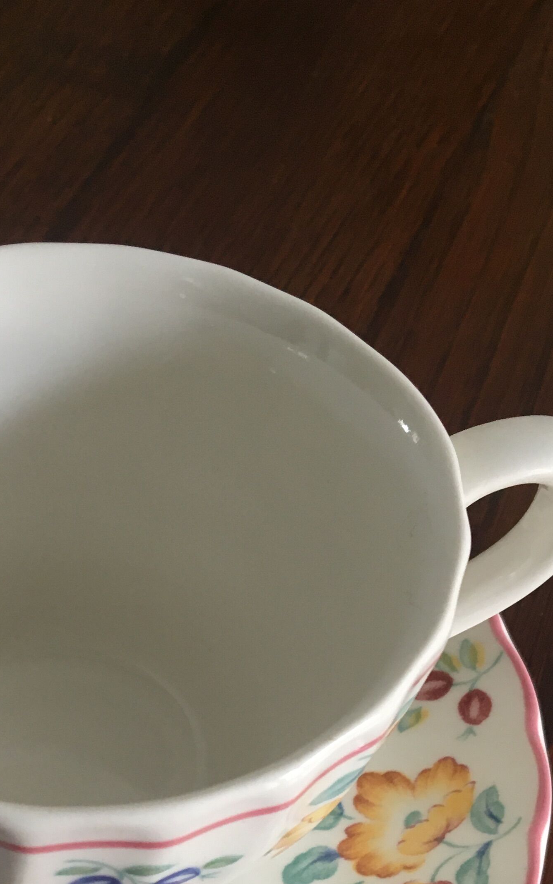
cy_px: 761
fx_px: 1398
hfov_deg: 21.9
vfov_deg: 33.6
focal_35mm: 58
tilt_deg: -58.7
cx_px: 59
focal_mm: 4.15
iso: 100
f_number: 2.2
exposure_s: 1/33
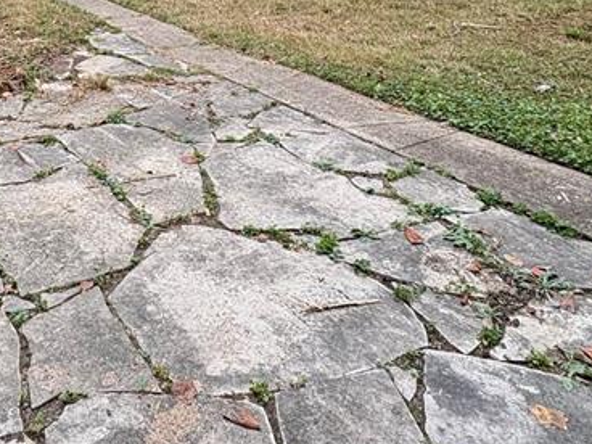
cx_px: 121
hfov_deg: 45.5
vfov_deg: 32.1
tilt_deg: -6.1
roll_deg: +0.4
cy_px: -55
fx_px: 667
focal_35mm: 39
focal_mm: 2.22
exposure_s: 1/325
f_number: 2.2
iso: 64
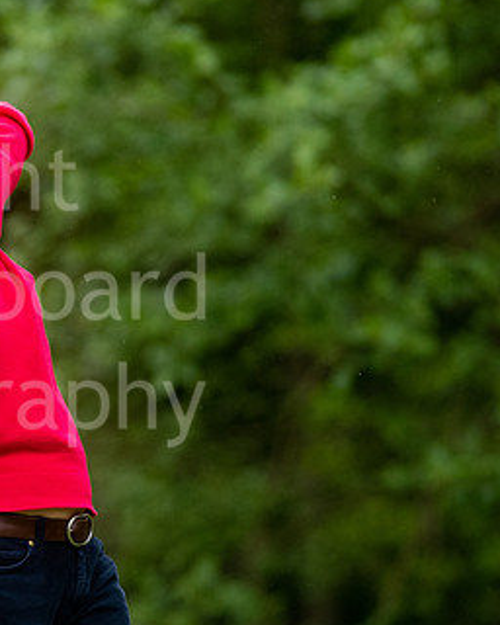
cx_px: -43
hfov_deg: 2.0
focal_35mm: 766
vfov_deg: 2.5
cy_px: 306
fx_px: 14169
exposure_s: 1/1600
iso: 1600
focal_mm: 300
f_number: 4
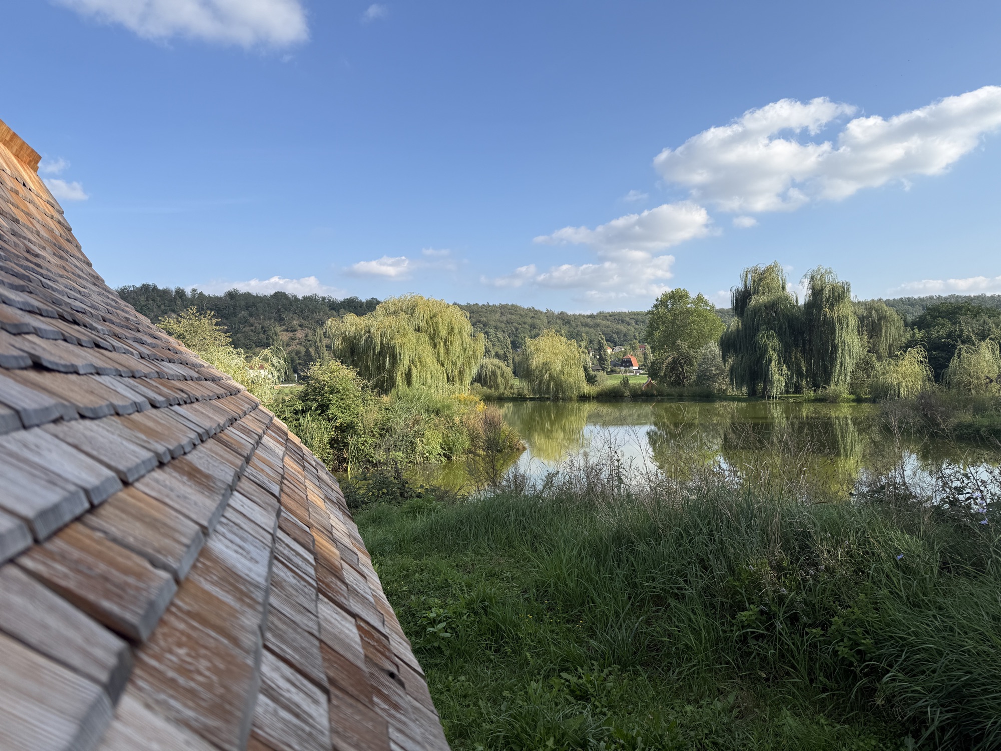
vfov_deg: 56.8
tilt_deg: -0.5
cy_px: 376
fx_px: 694
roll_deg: +1.0
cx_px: 500
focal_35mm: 24
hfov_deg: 71.6
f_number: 1.78
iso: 80
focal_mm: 6.76
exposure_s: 1/3279
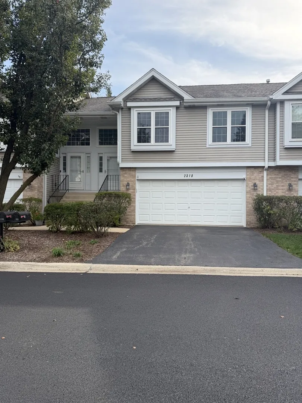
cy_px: 202
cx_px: 151
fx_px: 279
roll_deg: -0.6
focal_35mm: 24
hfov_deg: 56.8
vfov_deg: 71.6
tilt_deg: +1.0
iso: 100
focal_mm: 6.76
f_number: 1.78
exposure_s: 1/2299
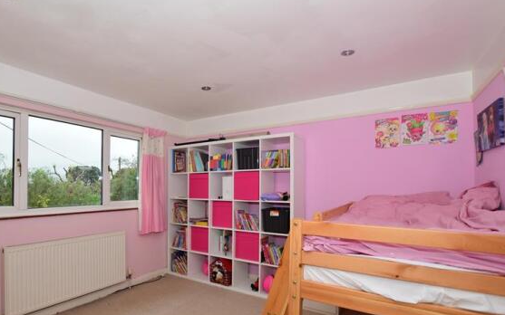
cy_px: 188
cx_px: 215
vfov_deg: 64.4
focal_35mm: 18
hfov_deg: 90.4
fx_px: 248
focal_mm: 10
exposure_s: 1/60
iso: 200
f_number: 7.1
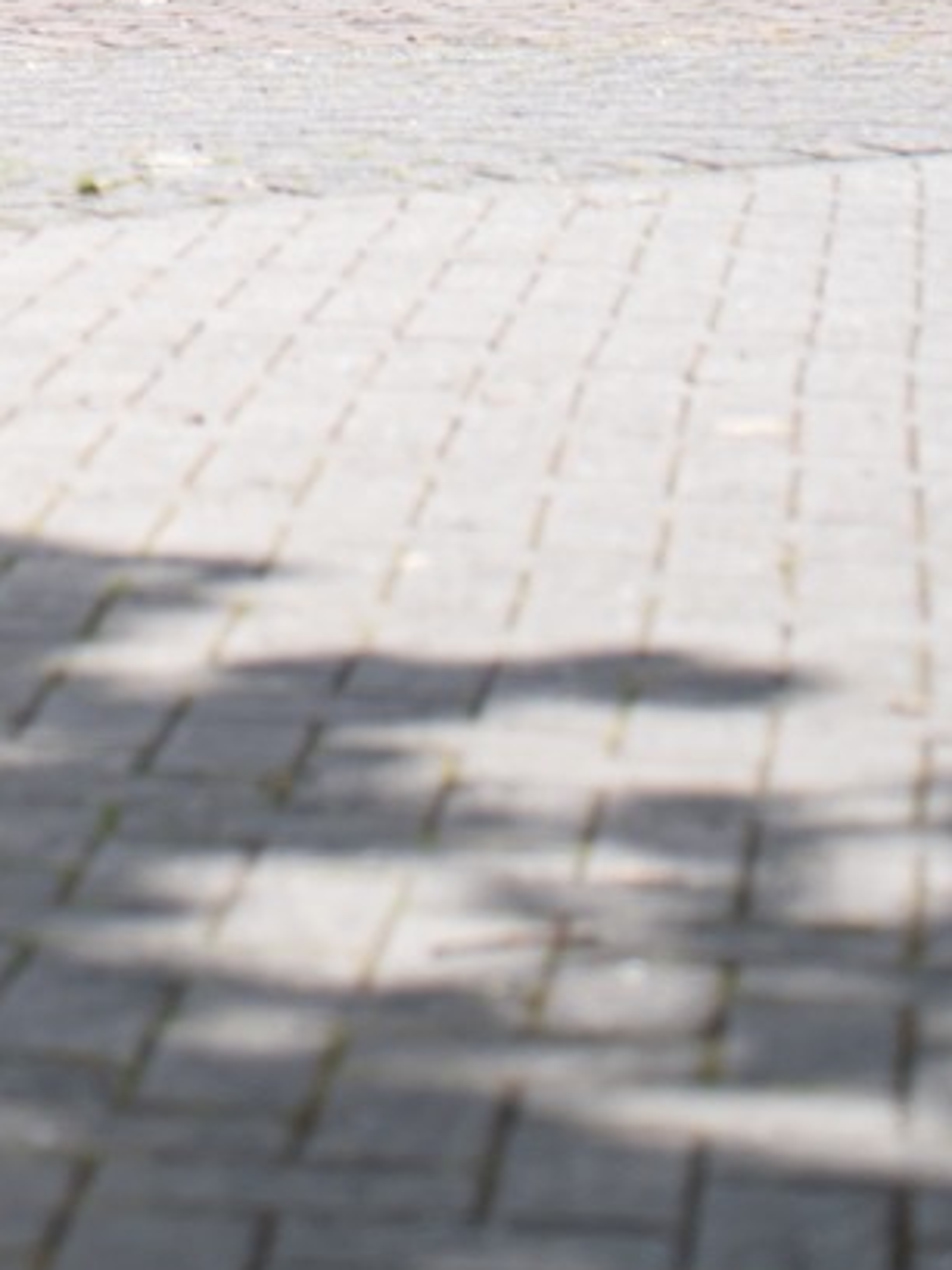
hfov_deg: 8.4
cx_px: -919
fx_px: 6197
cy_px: -1535
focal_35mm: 169
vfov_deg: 10.4
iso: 100
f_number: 2
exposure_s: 1/2500
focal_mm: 35
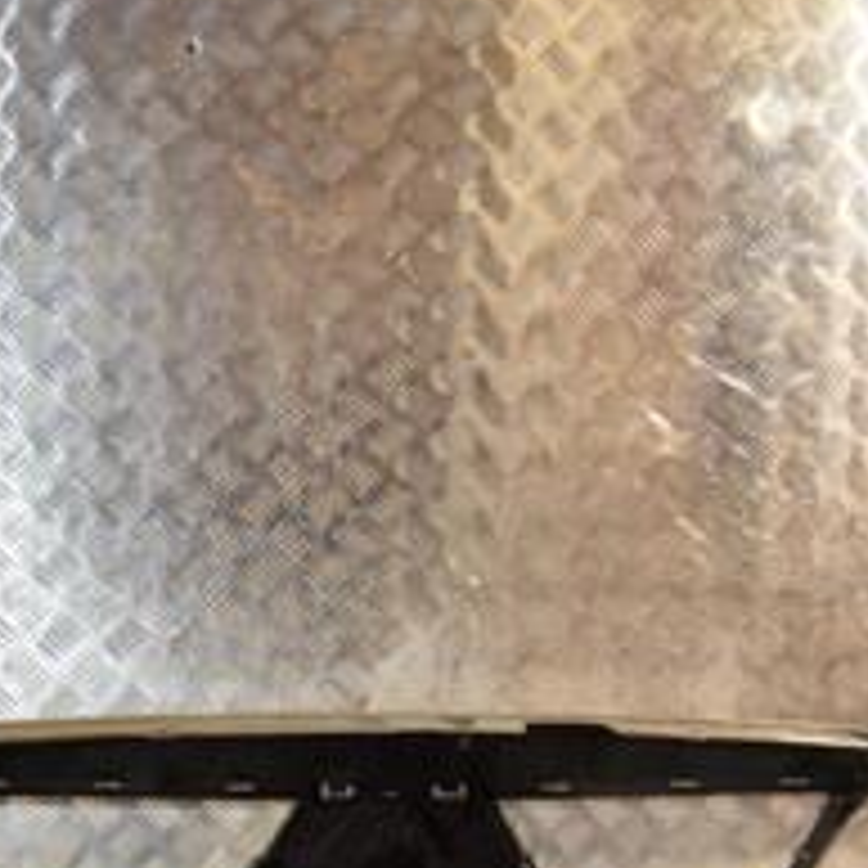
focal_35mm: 87
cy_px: 828
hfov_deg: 19.9
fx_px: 2468
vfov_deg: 19.5
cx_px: 364
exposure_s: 1/200
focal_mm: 22
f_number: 5
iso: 800
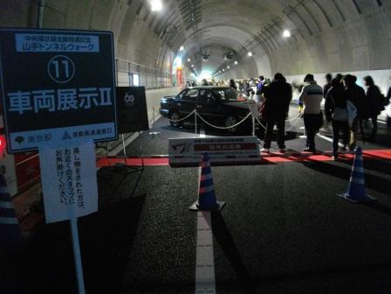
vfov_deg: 44.2
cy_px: 147
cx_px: 196
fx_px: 361
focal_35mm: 32
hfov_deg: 56.8
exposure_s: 1/4
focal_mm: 5.7
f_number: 2.9
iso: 800
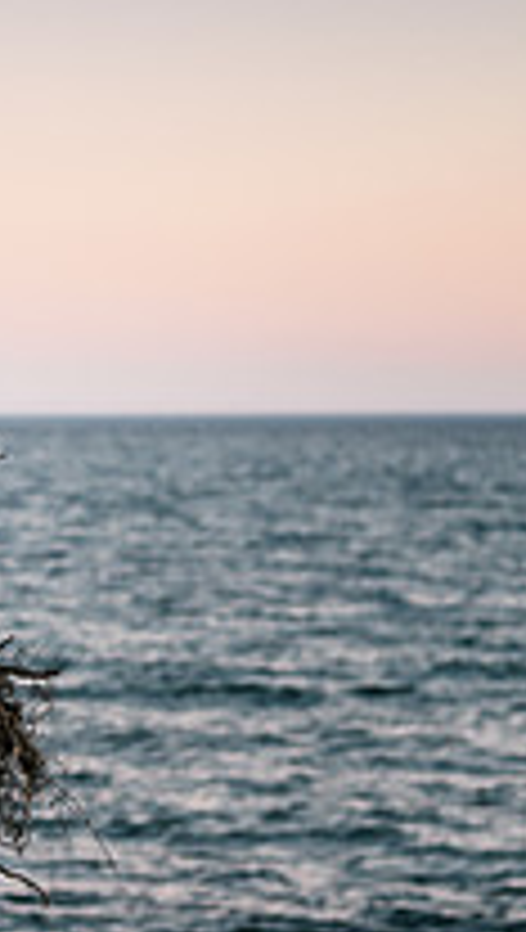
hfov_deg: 8.1
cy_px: 606
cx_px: -301
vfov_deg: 14.6
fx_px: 3632
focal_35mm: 147
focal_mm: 50
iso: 100
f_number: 3.2
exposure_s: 1/125
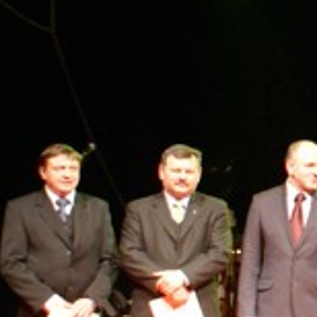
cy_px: 191
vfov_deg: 12.6
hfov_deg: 11.2
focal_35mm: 139
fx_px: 1440
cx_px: 663
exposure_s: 1/20
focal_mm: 24
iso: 400
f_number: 4.5
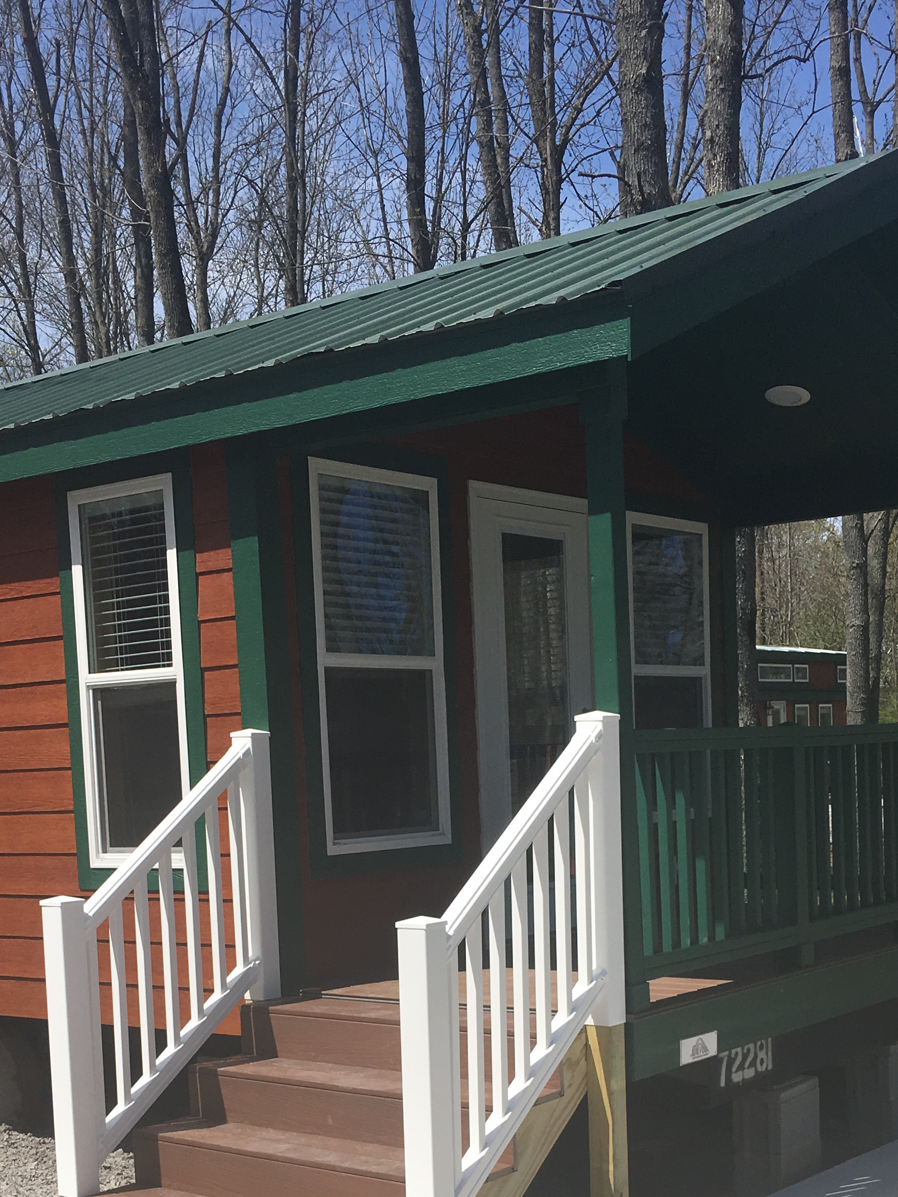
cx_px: 402
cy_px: 949
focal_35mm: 50
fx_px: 1730
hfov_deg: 29.1
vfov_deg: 36.9
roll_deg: +1.2
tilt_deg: -7.4
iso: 25
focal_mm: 4.15
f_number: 2.2
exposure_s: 1/2024
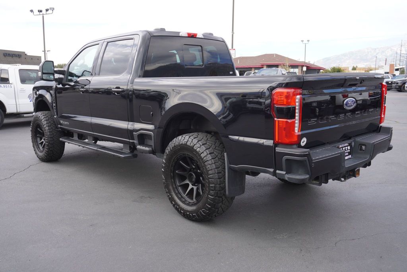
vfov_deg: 40.0
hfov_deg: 57.2
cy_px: 136
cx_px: 204
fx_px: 373
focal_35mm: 33
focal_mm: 22
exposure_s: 1/125
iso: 100
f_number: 5.6
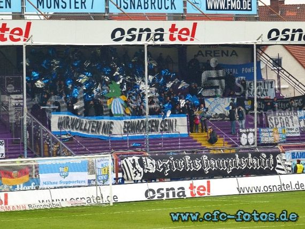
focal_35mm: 204
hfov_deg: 9.7
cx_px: 152
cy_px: 114
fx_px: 1797
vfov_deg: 7.3
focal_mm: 36.7
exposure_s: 1/100
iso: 100
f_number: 2.8
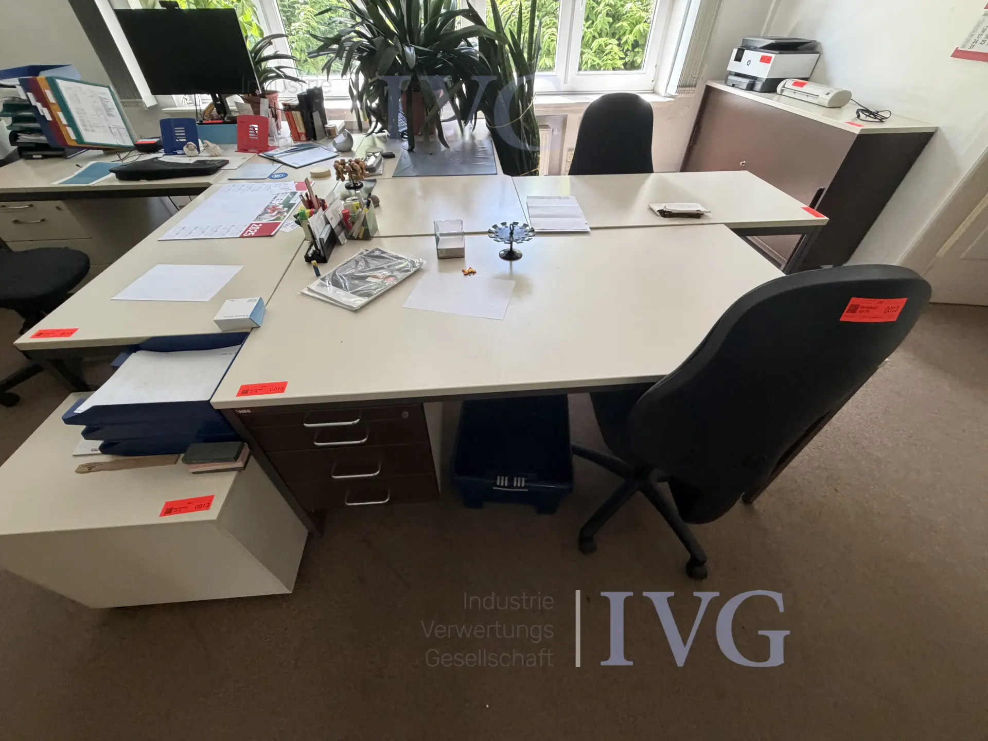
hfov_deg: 102.1
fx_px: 400
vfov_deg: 85.7
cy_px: 370
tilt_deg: -44.0
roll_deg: +2.5
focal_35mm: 14
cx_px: 494
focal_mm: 2.22
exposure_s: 1/111
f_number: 2.2
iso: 320
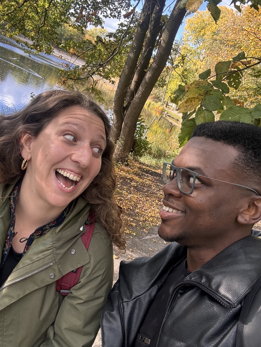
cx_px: 130
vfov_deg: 60.0
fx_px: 302
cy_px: 174
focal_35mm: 30
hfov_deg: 46.8
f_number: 1.9
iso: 50
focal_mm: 2.69
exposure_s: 1/121
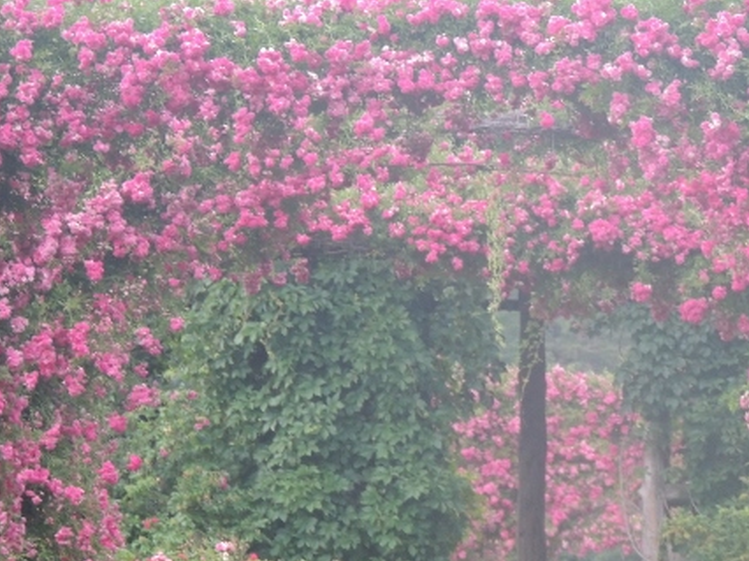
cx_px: 459
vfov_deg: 3.3
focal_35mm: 451
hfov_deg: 4.4
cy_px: 336
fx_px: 9753
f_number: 4.8
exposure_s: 1/50
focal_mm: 53.5
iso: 560
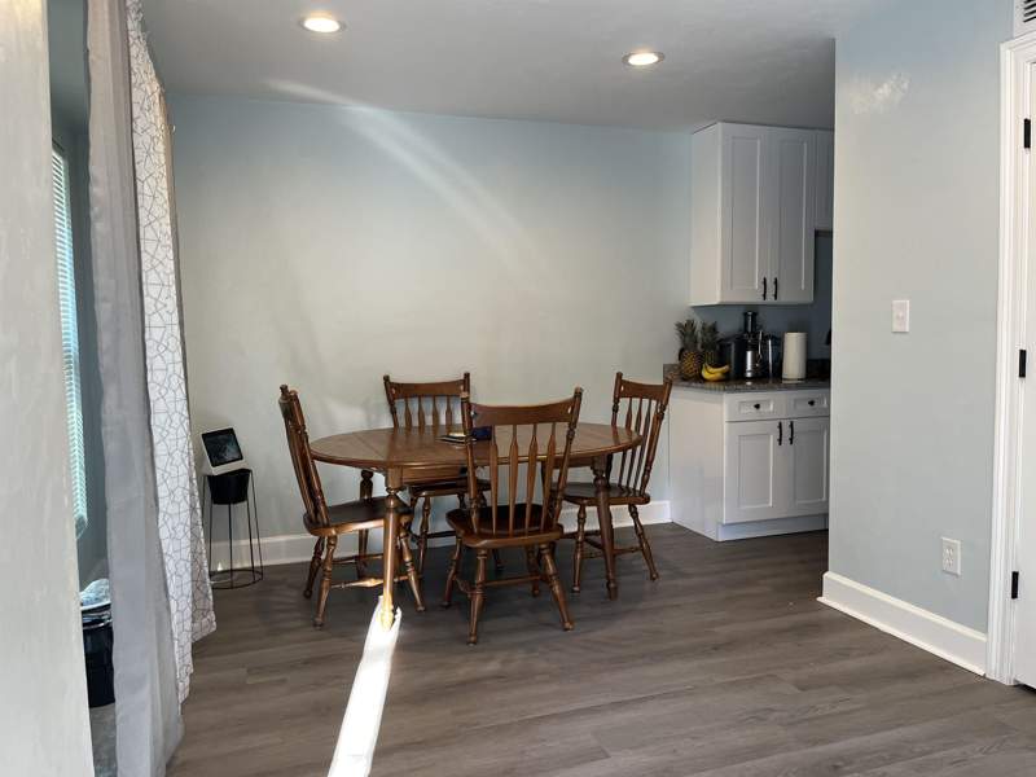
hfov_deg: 67.3
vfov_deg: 53.1
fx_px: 778
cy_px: 388
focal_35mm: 26
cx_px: 518
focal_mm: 5.1
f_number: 1.6
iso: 125
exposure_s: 1/120
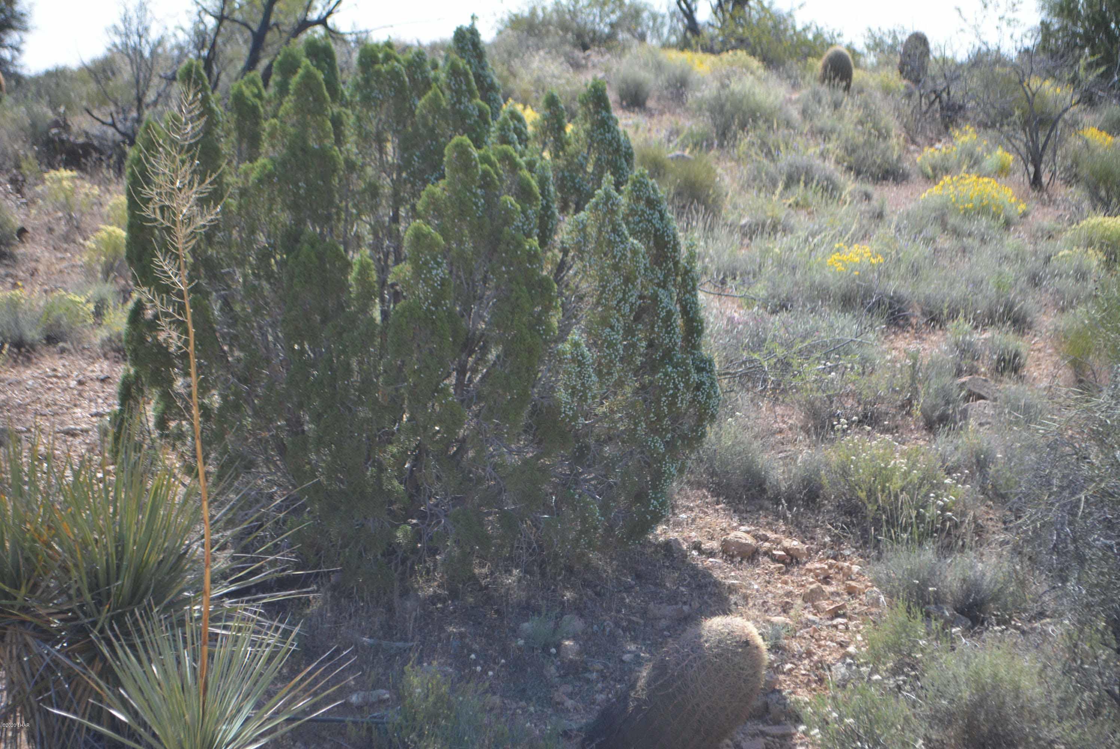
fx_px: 2569
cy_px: 374
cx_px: 560
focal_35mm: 82
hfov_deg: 24.6
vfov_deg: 16.6
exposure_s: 1/1000
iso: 560
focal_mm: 55
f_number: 5.6
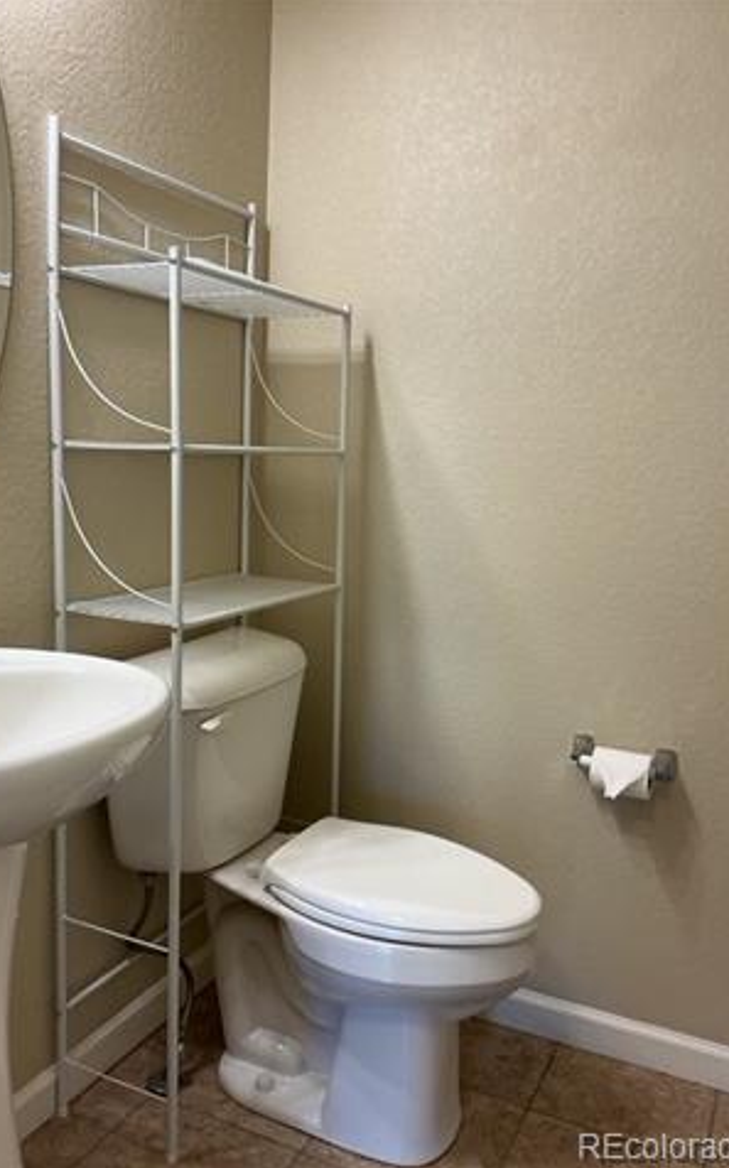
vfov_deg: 61.3
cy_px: 584
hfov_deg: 40.5
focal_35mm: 31
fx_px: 987
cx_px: 331
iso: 40
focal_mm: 3
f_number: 1.8
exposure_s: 1/60
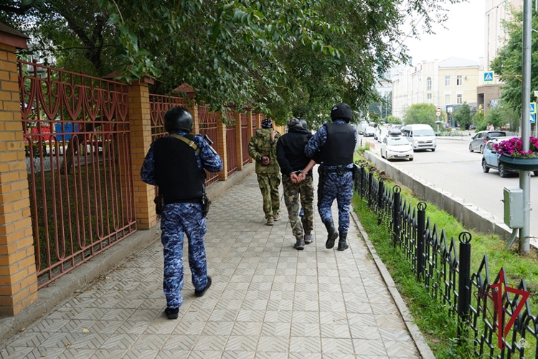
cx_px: 269
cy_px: 180
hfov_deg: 51.3
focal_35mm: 38
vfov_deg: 35.5
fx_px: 560
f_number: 5
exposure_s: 1/80
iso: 100
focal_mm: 25
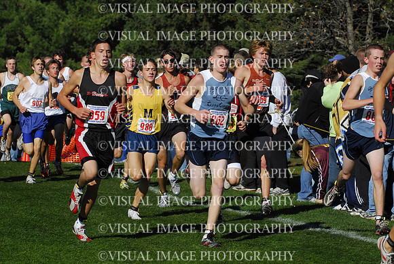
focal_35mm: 195
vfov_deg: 7.1
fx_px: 2136
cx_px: 197
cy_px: 132
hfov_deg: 10.5
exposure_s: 1/1600
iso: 400
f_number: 7.1
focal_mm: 130
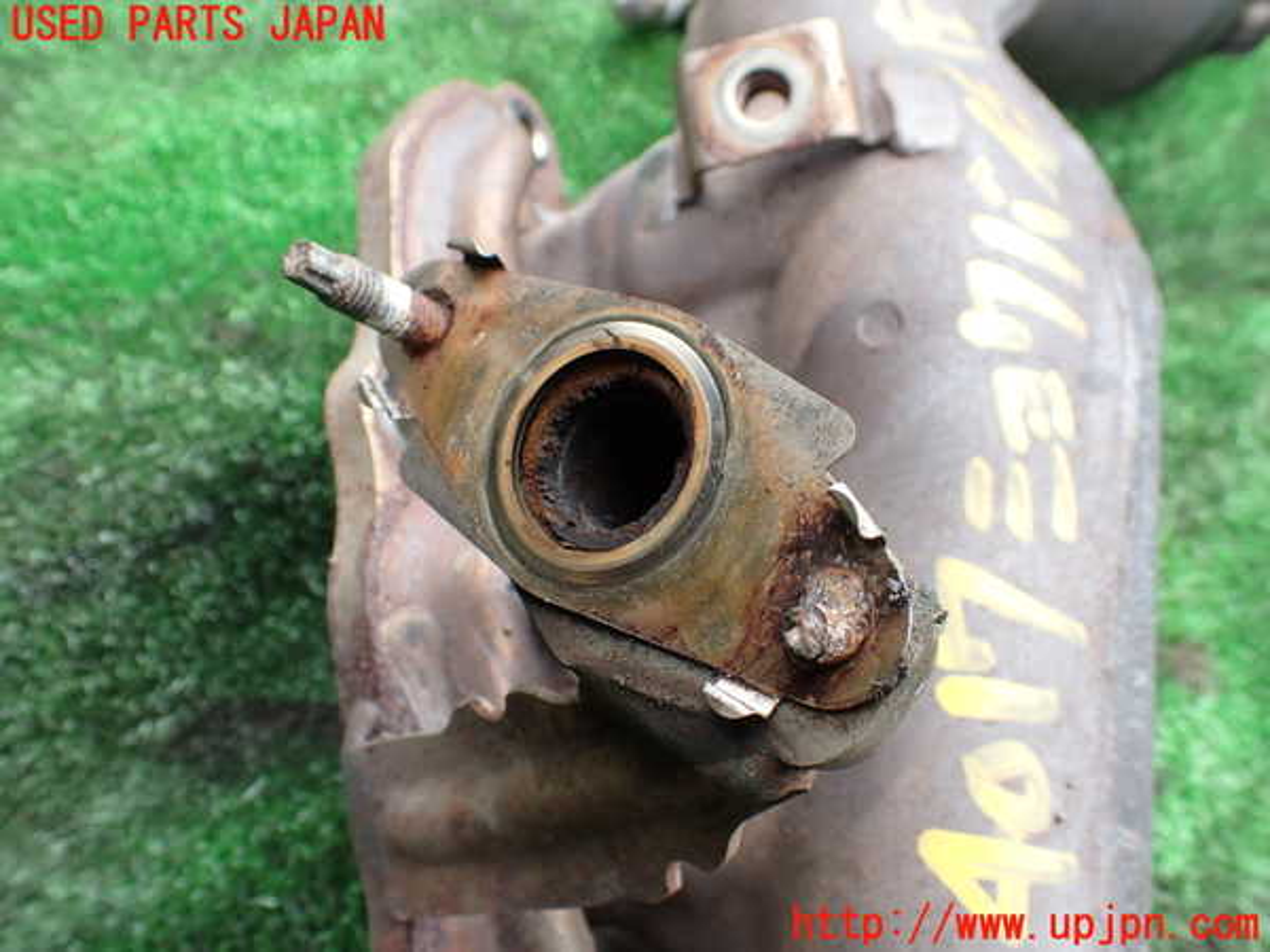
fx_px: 1101
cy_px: 476
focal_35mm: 30
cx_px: 635
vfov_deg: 46.8
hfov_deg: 60.0
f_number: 3.2
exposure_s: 1/160
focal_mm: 5.4
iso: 100
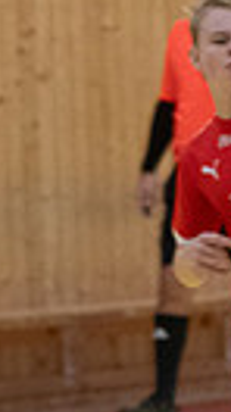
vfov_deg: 4.4
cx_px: 556
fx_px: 5371
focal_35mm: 492
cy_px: 192
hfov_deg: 2.4
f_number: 3.2
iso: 4000
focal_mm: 70
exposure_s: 1/500
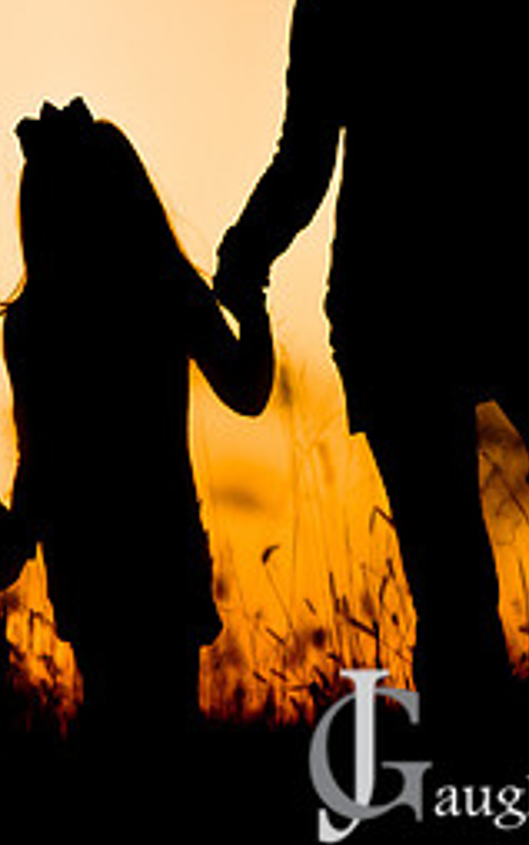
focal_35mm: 244
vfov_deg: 8.6
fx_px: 5622
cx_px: -153
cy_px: 281
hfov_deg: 5.4
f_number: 2.8
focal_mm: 70
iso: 500
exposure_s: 1/6400
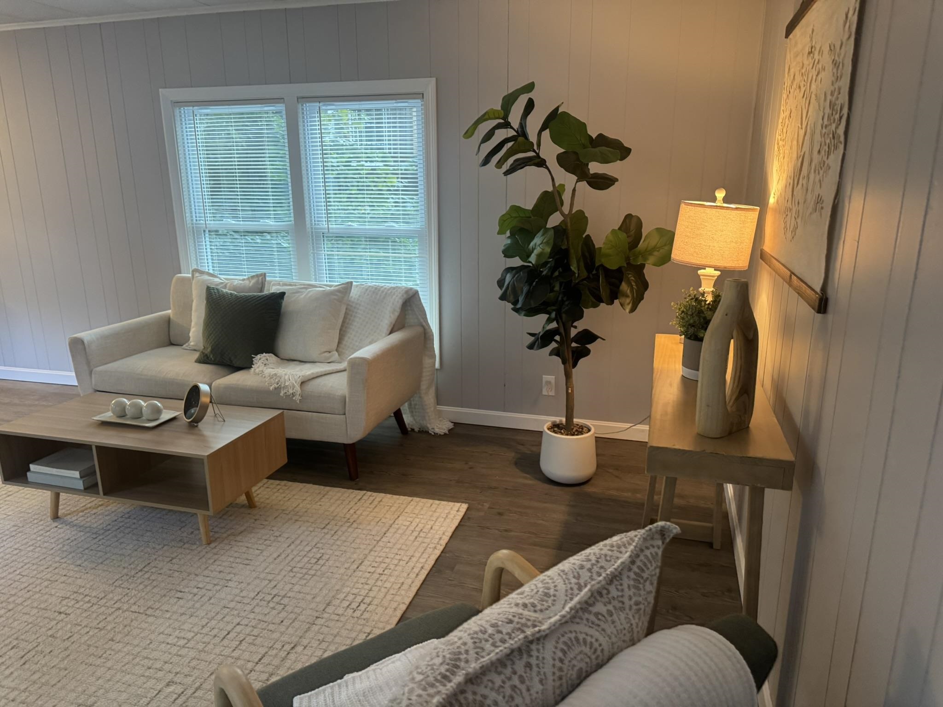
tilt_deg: -15.8
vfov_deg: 56.8
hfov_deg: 71.6
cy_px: 354
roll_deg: +2.6
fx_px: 654
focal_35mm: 24
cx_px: 472
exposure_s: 1/60
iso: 400
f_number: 1.78
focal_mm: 6.76
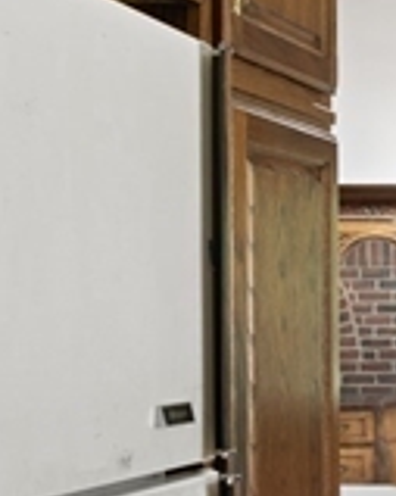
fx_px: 1422
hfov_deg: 13.6
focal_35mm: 97
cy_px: 370
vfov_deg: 19.6
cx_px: 780
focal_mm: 16
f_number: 8
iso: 400
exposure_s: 1/6
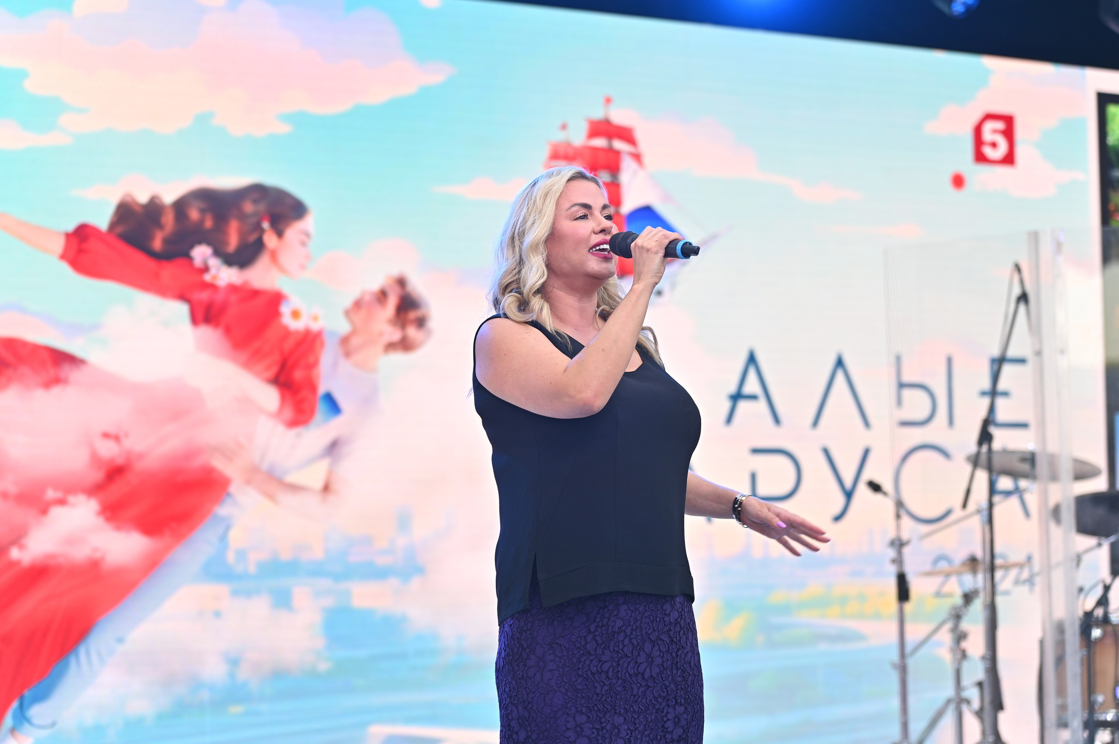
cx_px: 560
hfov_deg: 26.7
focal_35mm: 76
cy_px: 372
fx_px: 2361
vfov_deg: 17.9
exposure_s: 1/250
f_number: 2.5
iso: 100
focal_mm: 76
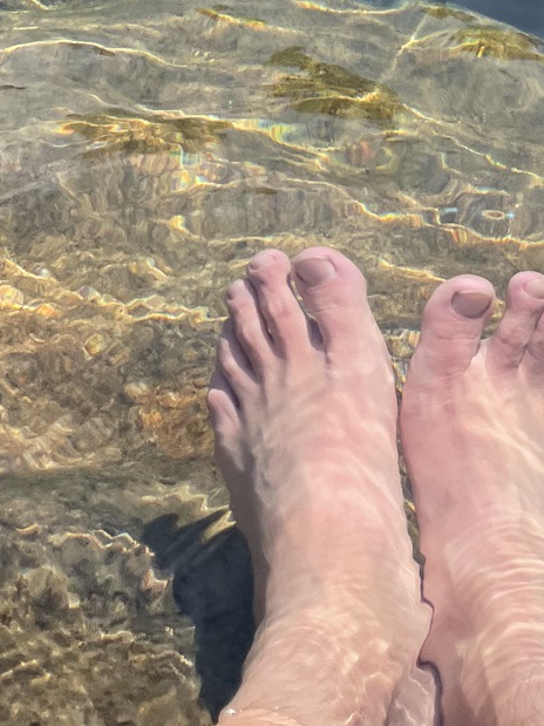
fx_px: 1761
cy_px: -414
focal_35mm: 84
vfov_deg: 19.7
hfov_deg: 17.5
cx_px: 407
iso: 32
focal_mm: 4.2
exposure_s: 1/1453
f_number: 1.6
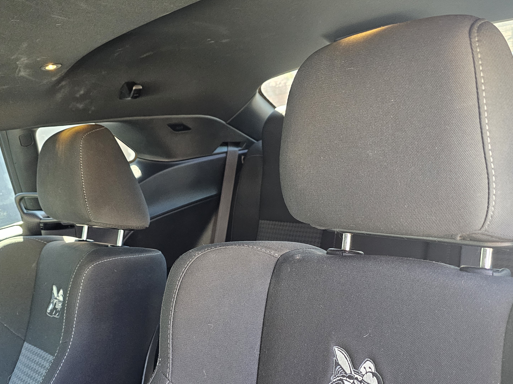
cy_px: 229
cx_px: 258
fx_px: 474
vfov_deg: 43.9
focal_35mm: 32
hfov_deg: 56.8
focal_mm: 6.3
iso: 1000
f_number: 1.7
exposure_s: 1/120
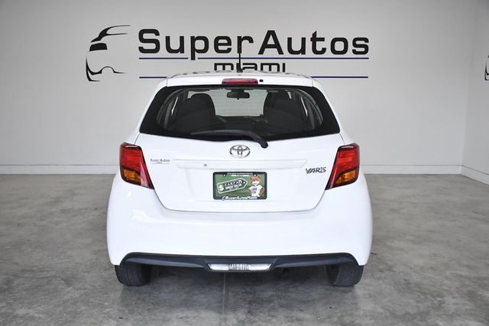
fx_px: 462
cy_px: 163
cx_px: 244
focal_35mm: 34
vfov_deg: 38.9
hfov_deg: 55.8
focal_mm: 23
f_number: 3.8
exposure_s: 1/3200
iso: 2500
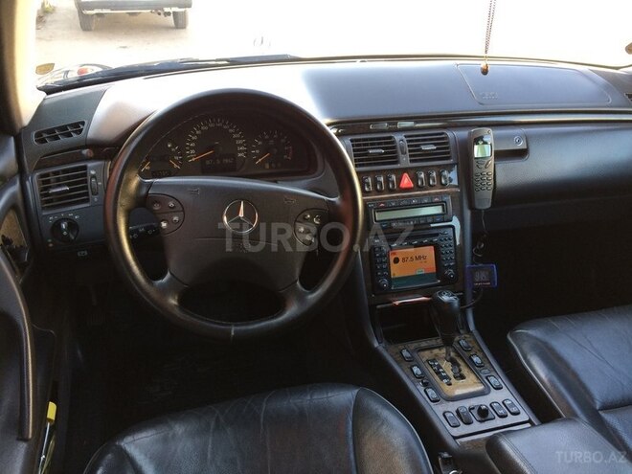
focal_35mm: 29
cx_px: 316
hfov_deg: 61.7
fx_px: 529
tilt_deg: -27.5
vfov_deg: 48.2
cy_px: 237
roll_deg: -1.2
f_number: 2.2
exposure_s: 1/33
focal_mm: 4.15
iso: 40
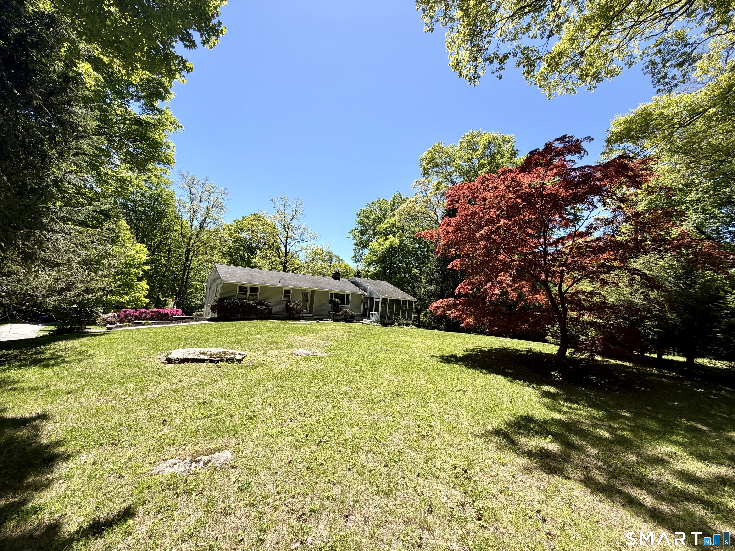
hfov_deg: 102.1
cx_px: 368
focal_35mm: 14
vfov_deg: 85.7
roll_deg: -4.8
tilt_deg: +2.8
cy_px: 276
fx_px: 297
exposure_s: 1/770
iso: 32
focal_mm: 2.22
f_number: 2.2
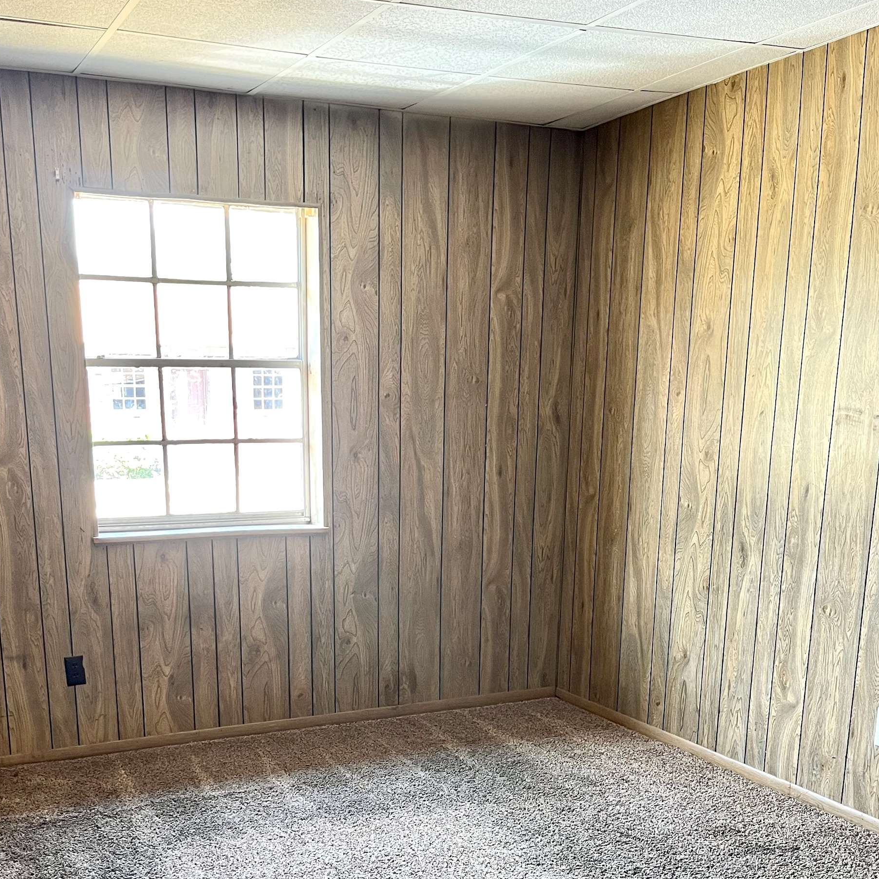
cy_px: 691
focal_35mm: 38
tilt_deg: -13.9
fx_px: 1092
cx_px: 376
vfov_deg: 42.1
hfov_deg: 43.7
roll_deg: -1.0
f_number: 1.6
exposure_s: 1/60
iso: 160
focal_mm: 5.1
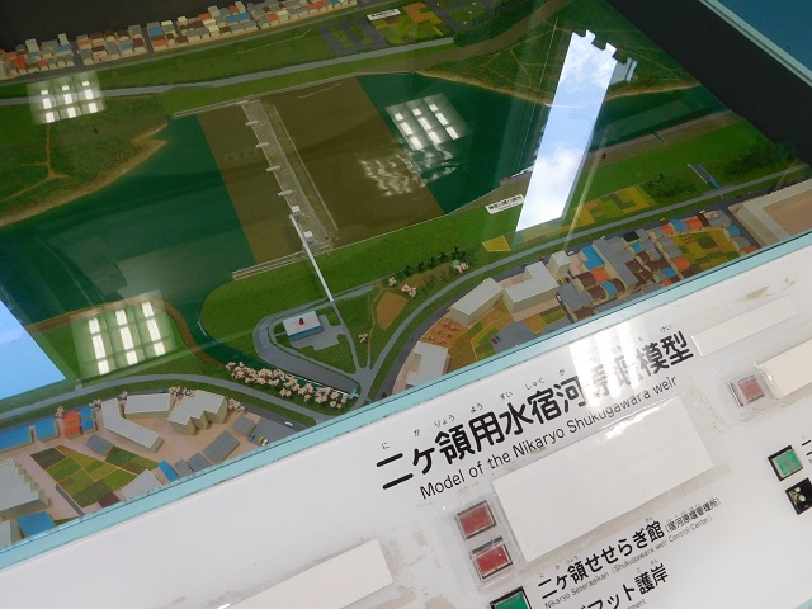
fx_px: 586
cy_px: 304
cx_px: 406
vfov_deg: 54.9
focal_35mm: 25
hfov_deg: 69.4
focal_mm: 4.5
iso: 125
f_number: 3.4
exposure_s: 1/30
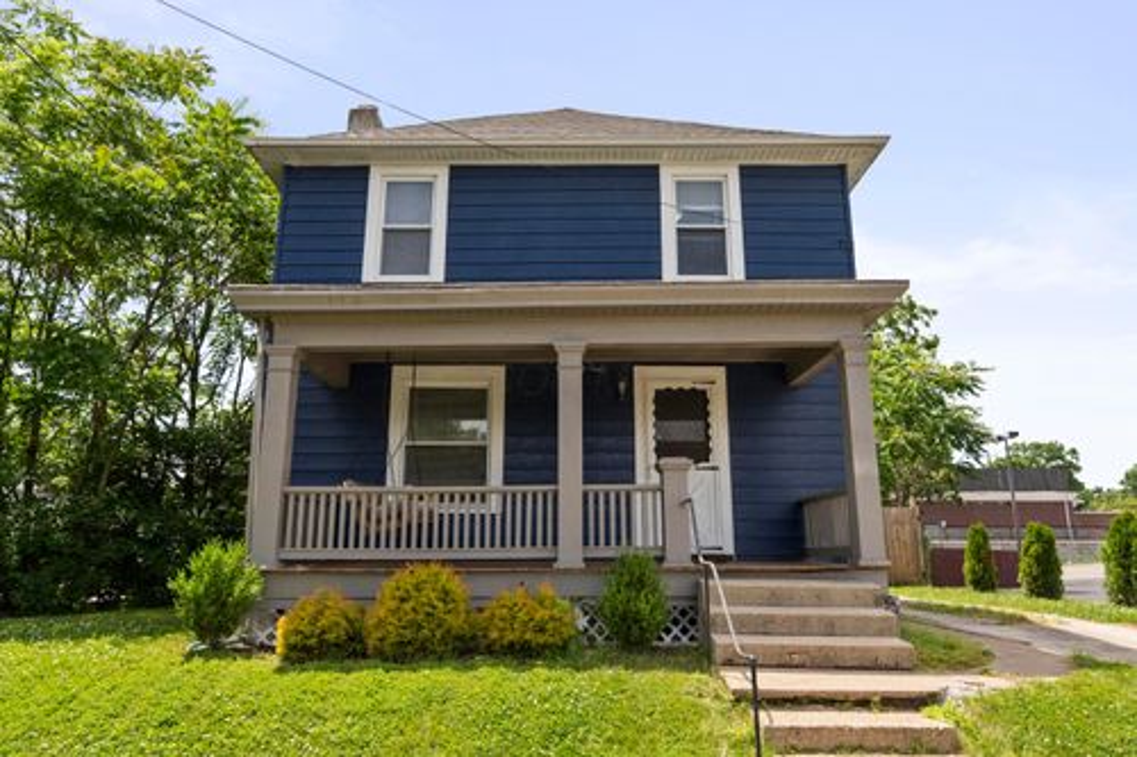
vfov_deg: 53.1
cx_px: 568
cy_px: 378
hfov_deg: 73.8
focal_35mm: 24
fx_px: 758
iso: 800
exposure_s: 1/2000
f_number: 9
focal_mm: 24
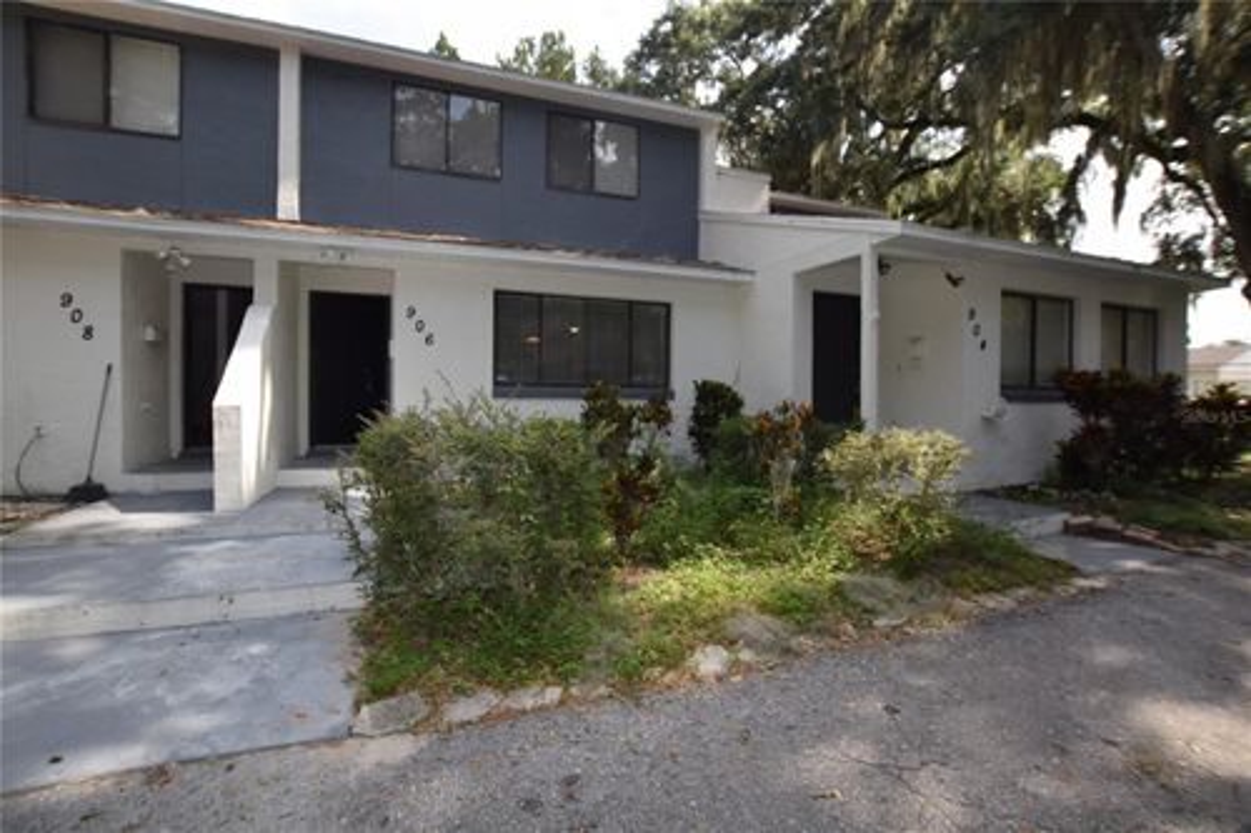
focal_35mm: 15
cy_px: 416
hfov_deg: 100.4
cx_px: 626
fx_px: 521
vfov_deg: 77.3
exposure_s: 1/160
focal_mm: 10
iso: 100
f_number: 6.3
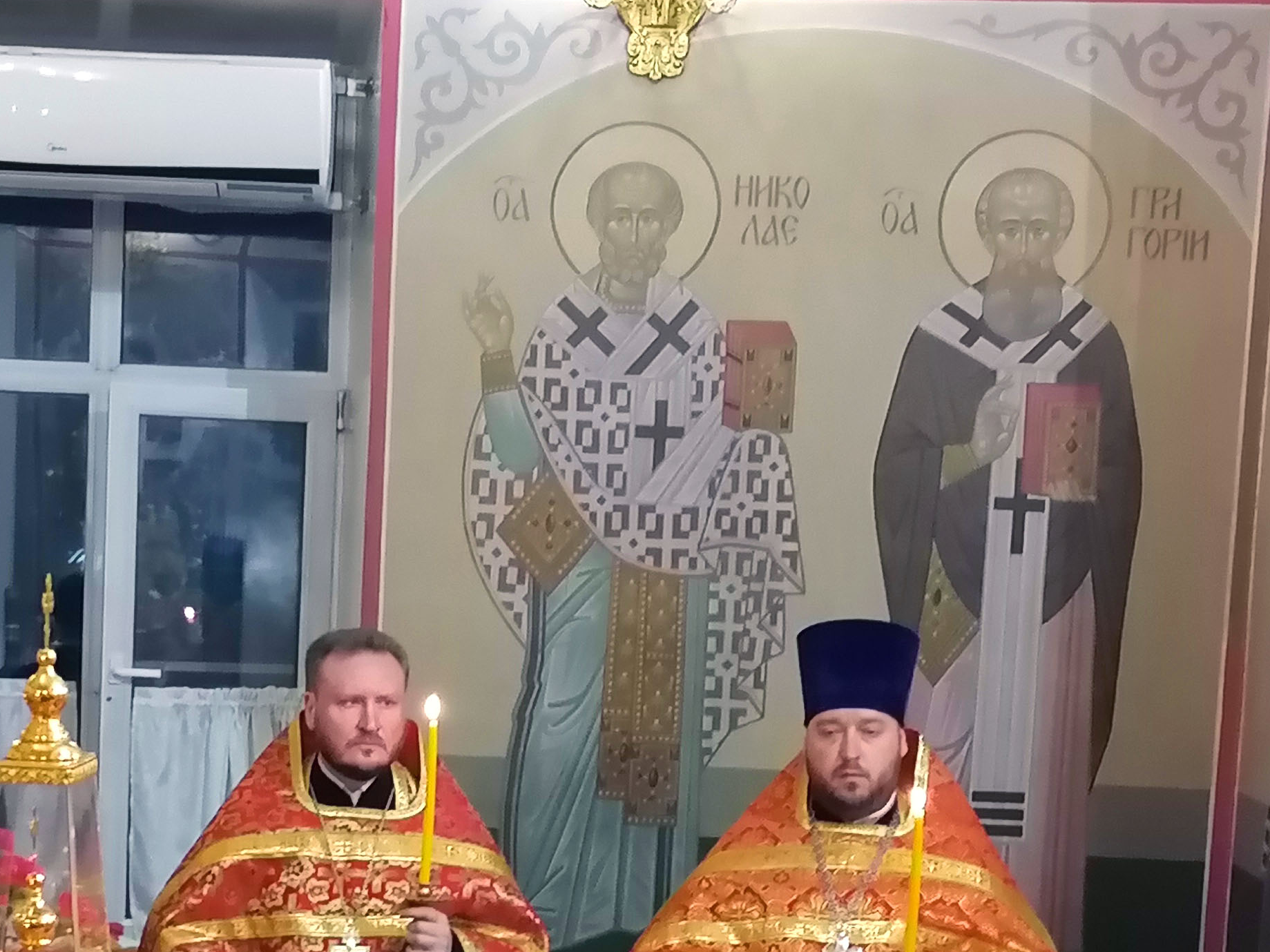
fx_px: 3192
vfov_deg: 16.6
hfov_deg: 22.4
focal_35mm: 87
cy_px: 948
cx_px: 404
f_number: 1.8
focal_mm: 4.75
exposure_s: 1/20
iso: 500
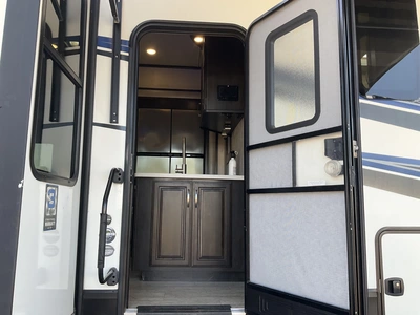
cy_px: 158
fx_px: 352
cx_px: 210
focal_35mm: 29
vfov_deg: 48.2
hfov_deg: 61.7
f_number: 1.8
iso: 20
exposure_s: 1/122
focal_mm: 3
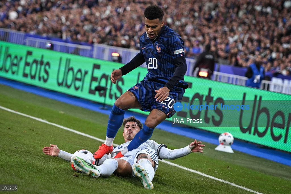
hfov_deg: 16.4
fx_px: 1010
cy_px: 97
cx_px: 146
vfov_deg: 11.0
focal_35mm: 125
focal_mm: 125
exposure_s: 1/2500
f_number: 2.8
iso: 2500
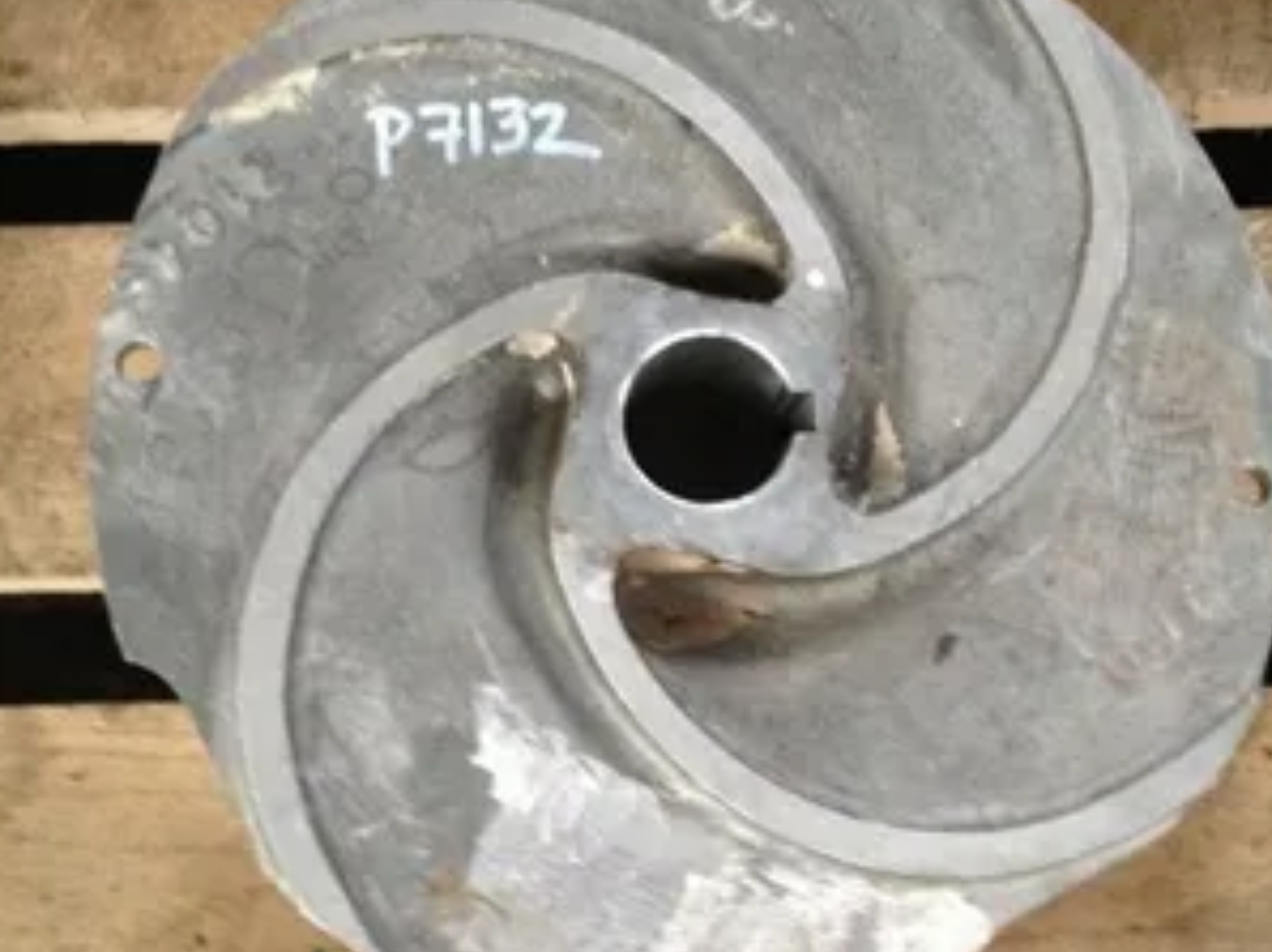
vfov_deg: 30.8
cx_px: 653
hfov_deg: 40.5
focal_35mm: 47
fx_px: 1726
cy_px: 474
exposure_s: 1/20
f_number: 2.4
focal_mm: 4.28
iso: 160
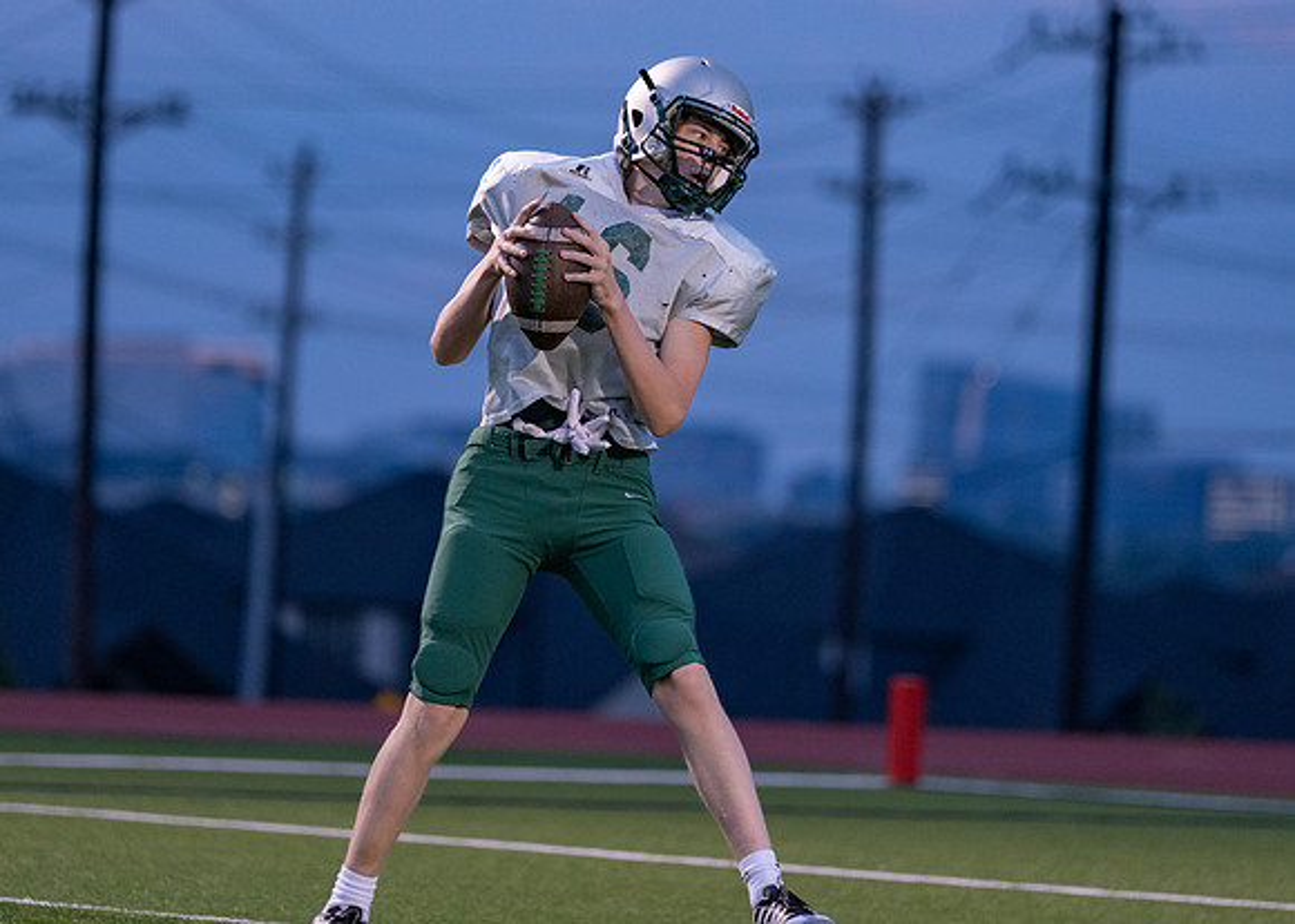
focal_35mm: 240
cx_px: 604
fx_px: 8813
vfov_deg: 6.0
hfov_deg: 8.4
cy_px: 329
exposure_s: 1/1000
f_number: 2.8
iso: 2500
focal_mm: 176
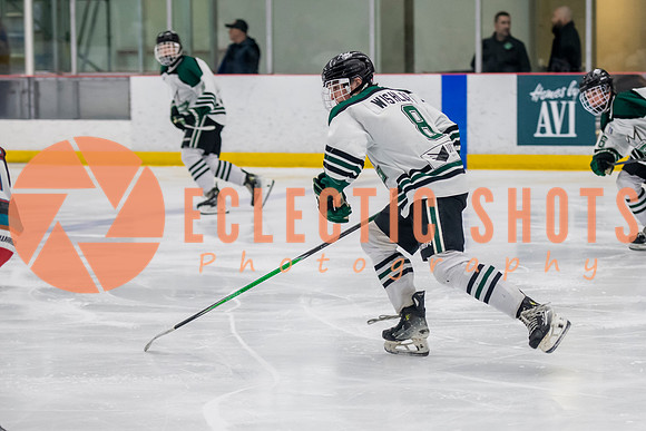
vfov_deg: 9.2
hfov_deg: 13.8
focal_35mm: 149
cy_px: 252
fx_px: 2668
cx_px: 347
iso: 2000
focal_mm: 90
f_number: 3.2
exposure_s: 1/640
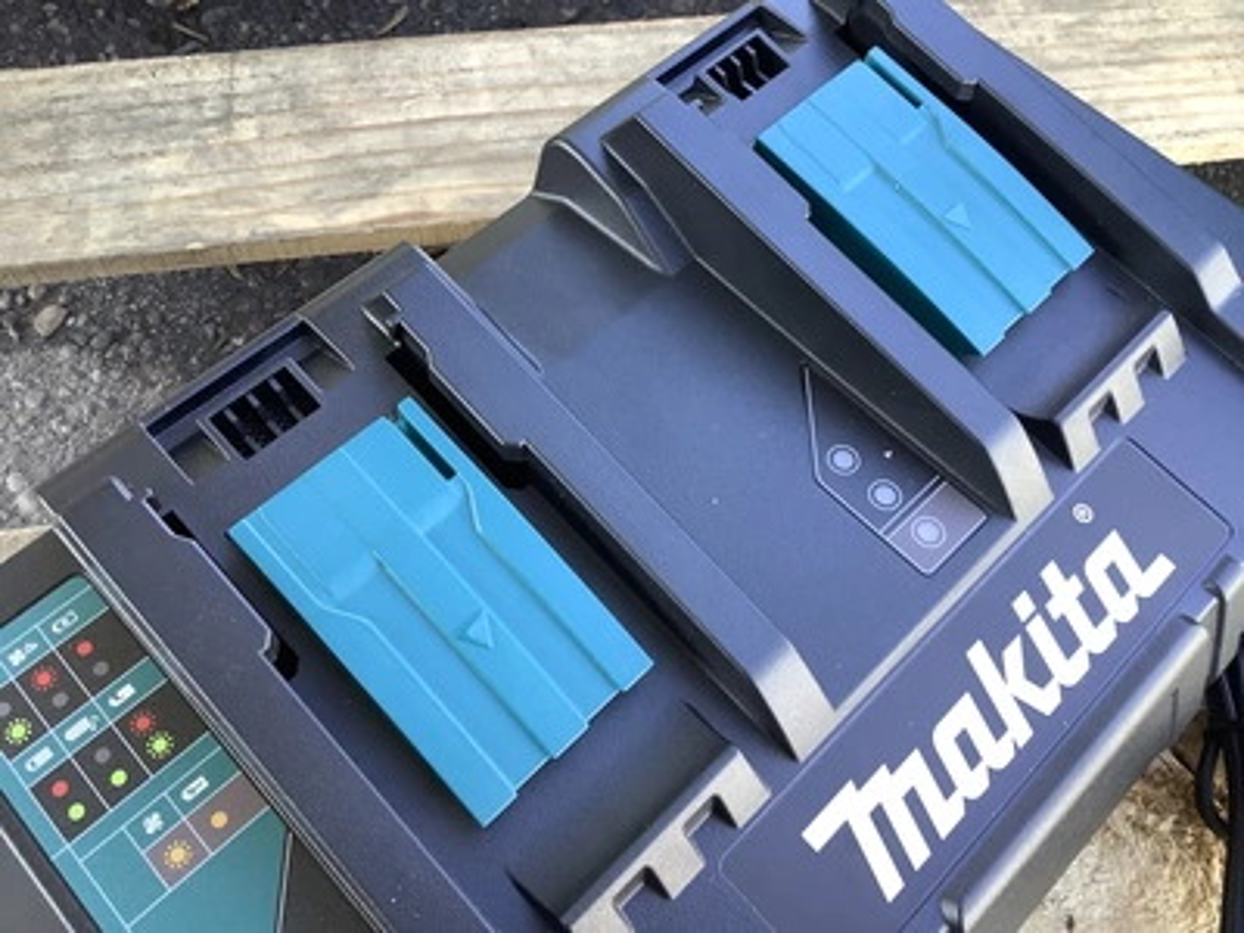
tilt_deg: -65.3
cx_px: 622
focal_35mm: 31
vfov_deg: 45.4
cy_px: 466
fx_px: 1114
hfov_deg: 58.4
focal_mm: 3.3
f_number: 2.4
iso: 80
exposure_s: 1/120
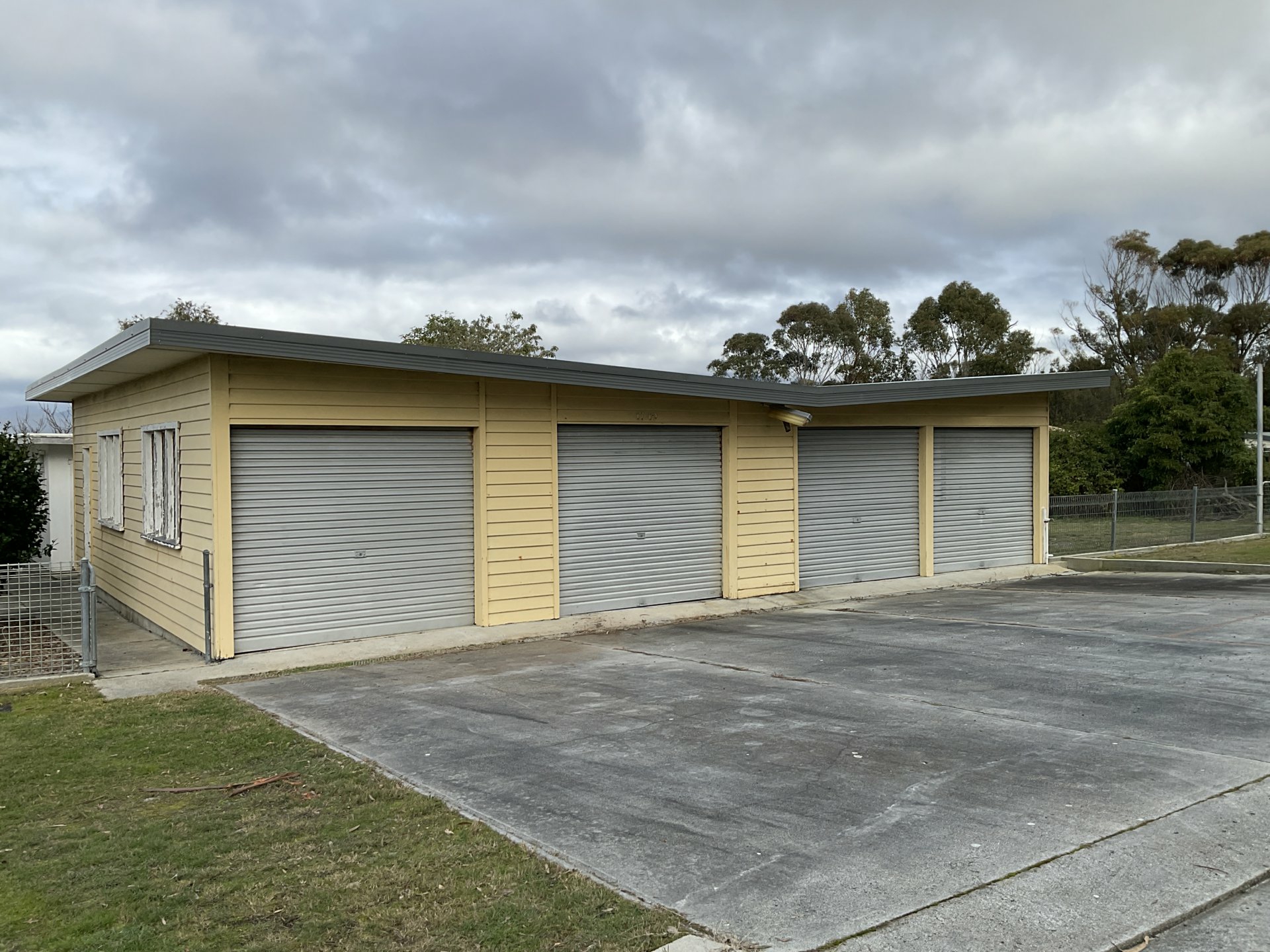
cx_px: 635
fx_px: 1064
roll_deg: +0.4
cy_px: 476
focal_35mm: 29
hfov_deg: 61.7
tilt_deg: -1.5
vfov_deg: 48.2
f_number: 1.8
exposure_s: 1/1412
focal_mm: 3
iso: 16
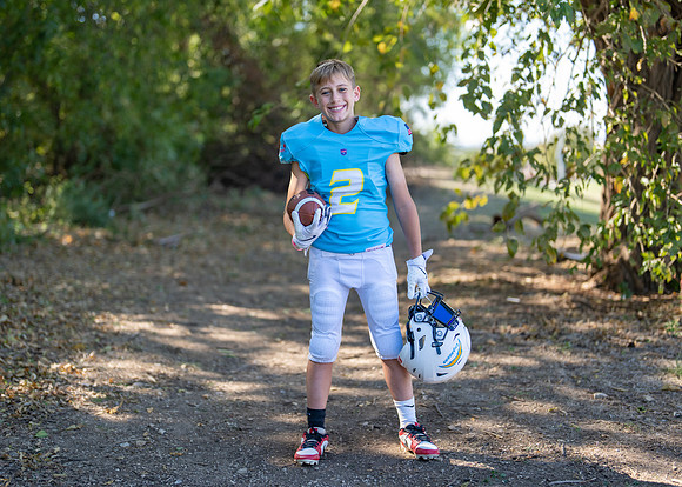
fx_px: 1155
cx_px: 345
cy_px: 243
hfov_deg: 32.9
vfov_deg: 23.8
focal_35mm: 60
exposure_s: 1/1250
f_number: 1.2
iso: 100
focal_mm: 50
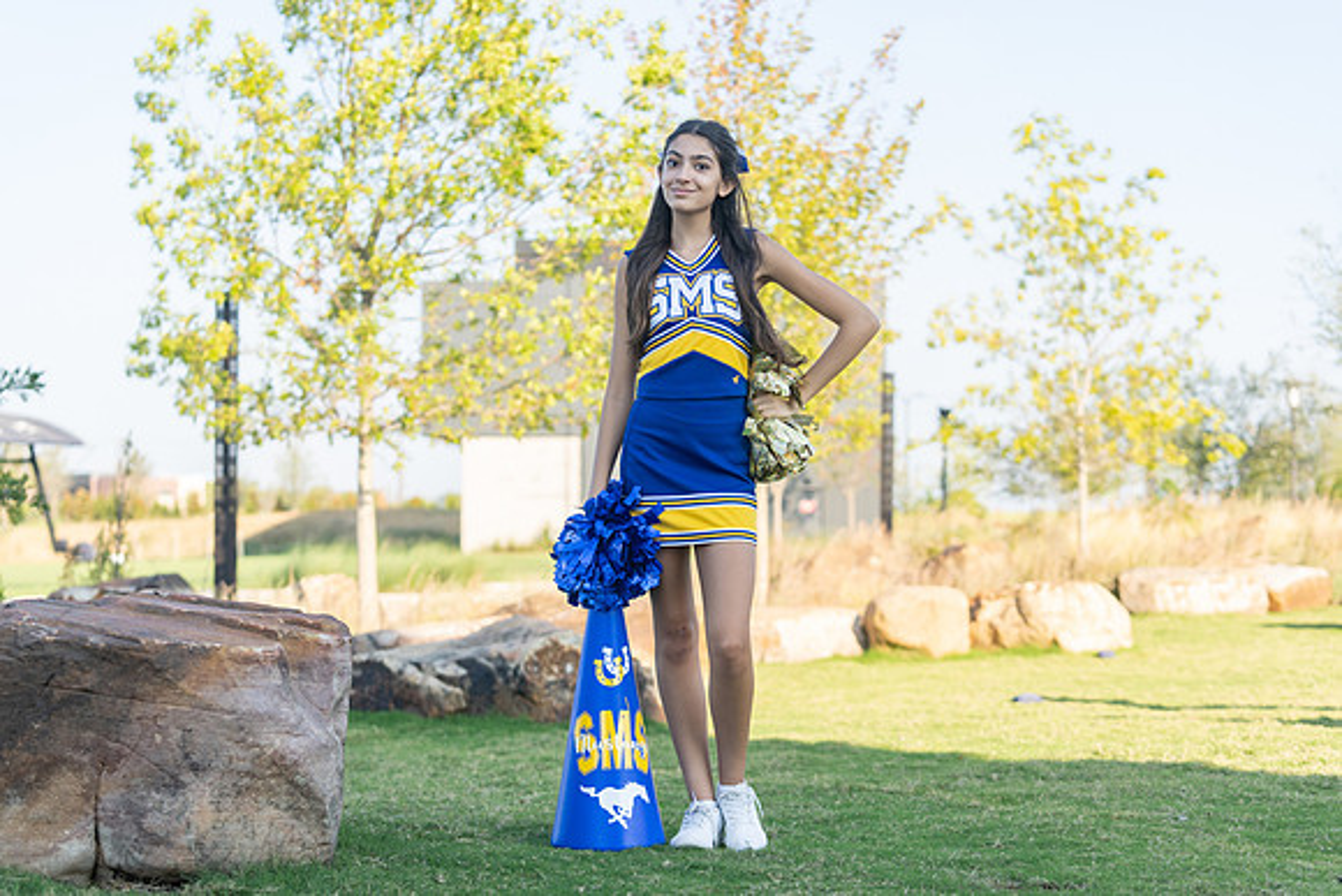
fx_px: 2610
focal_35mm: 70
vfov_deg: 19.5
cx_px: 671
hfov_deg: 28.8
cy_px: 448
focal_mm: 70
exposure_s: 1/320
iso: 100
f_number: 3.5
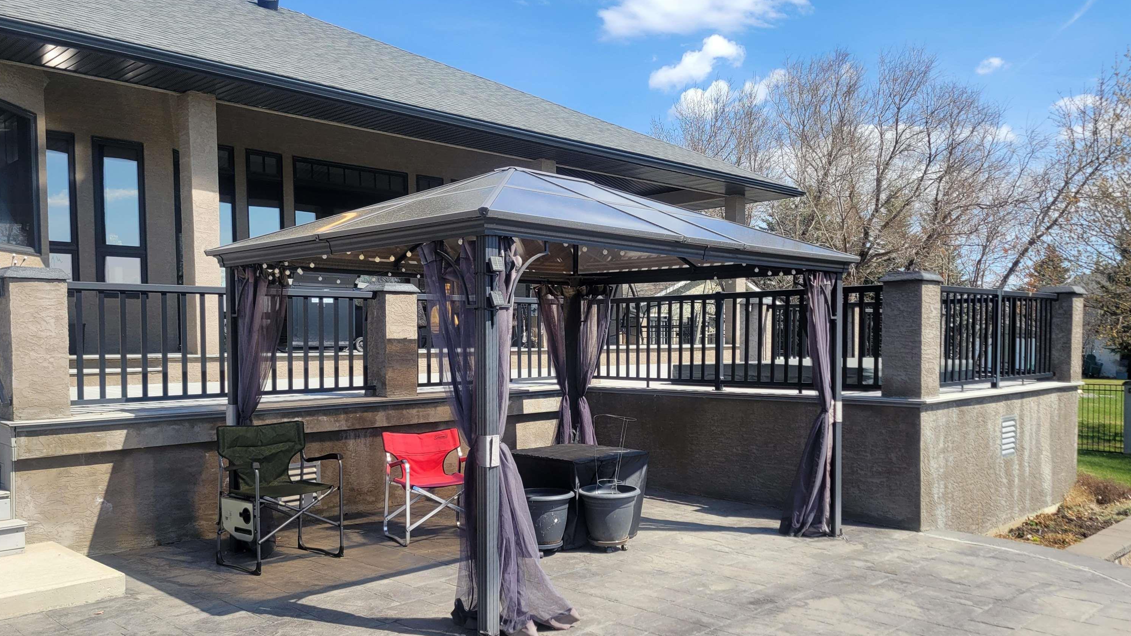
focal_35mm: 29
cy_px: 384
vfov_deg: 40.0
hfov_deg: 66.1
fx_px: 870
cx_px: 574
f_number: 1.8
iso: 40
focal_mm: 5.4
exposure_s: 1/1667
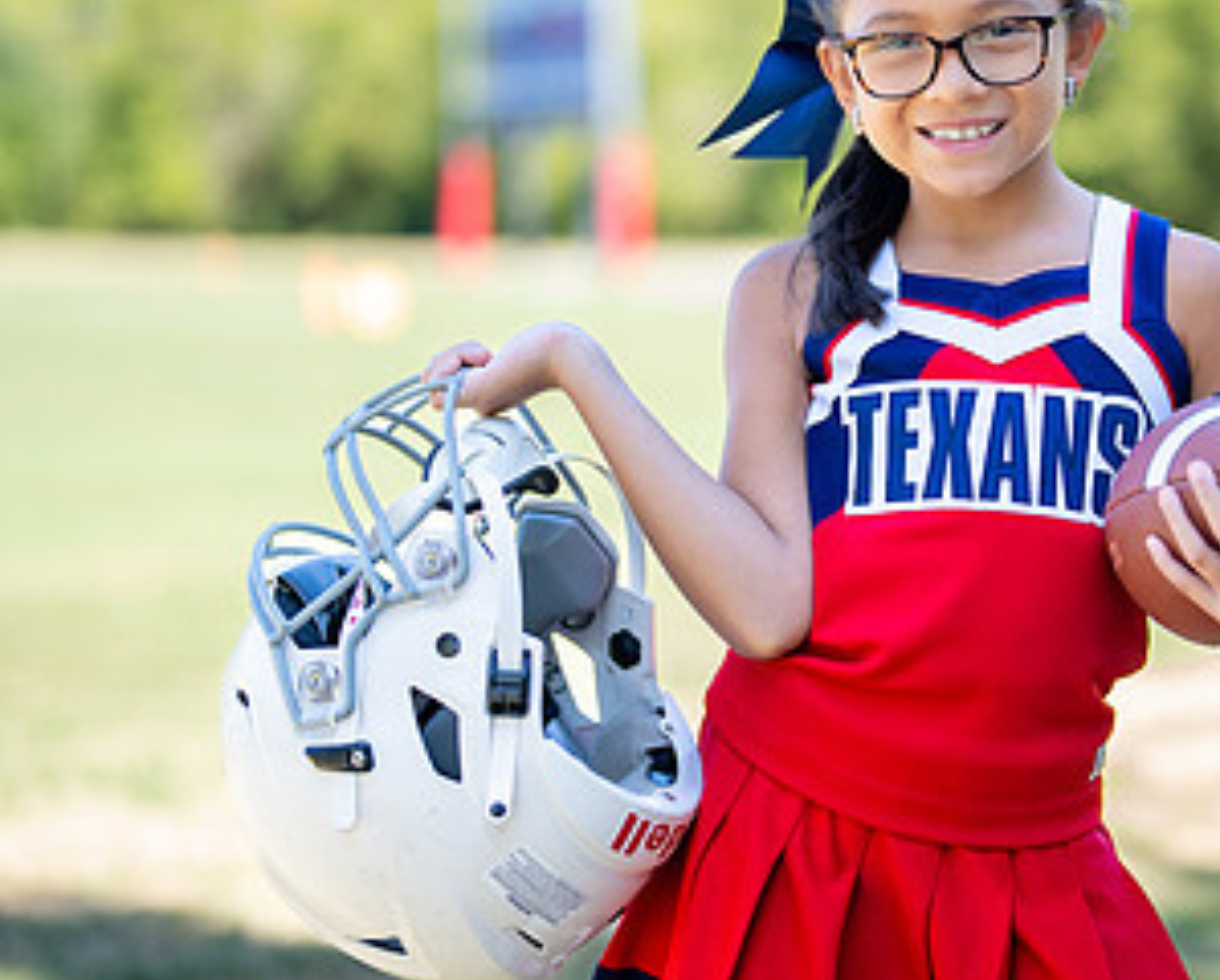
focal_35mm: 101
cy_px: 347
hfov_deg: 18.8
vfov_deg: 15.3
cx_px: 966
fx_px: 3652
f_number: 1.2
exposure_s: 1/1250
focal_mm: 50
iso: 100
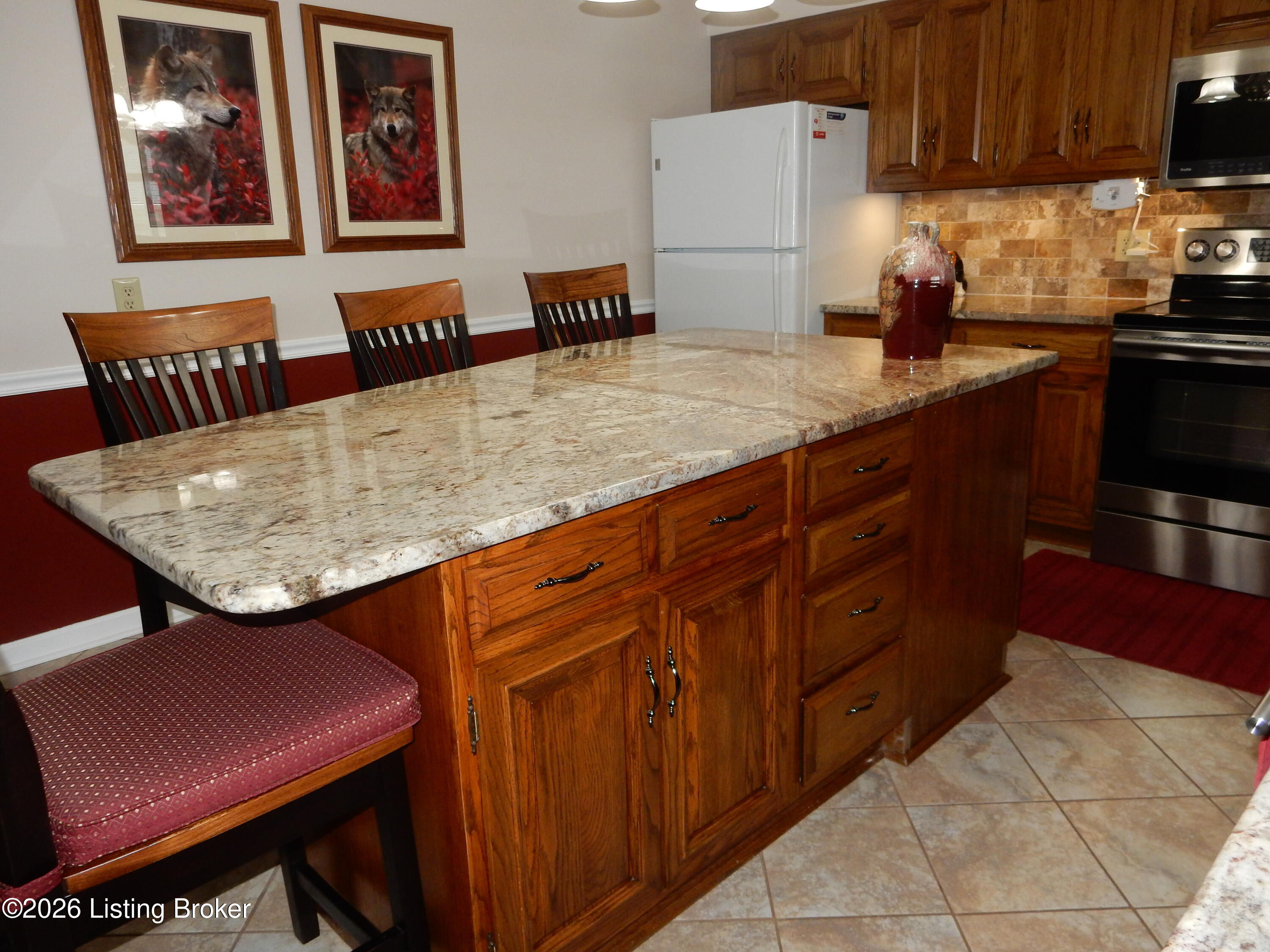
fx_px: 917
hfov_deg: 69.4
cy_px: 476
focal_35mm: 25
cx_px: 635
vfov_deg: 54.9
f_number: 3.7
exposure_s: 1/30
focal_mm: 4.5
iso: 250
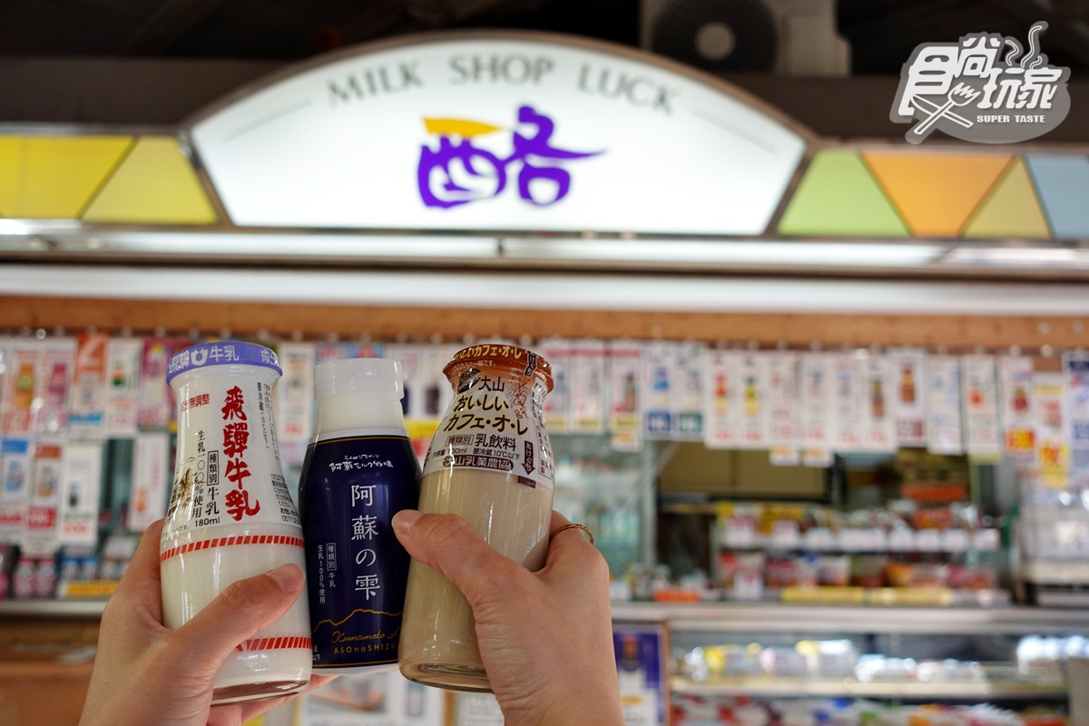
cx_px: 544
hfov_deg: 51.9
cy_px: 363
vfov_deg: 35.9
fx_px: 1119
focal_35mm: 37
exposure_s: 1/60
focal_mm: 14.12
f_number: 2.8
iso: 125
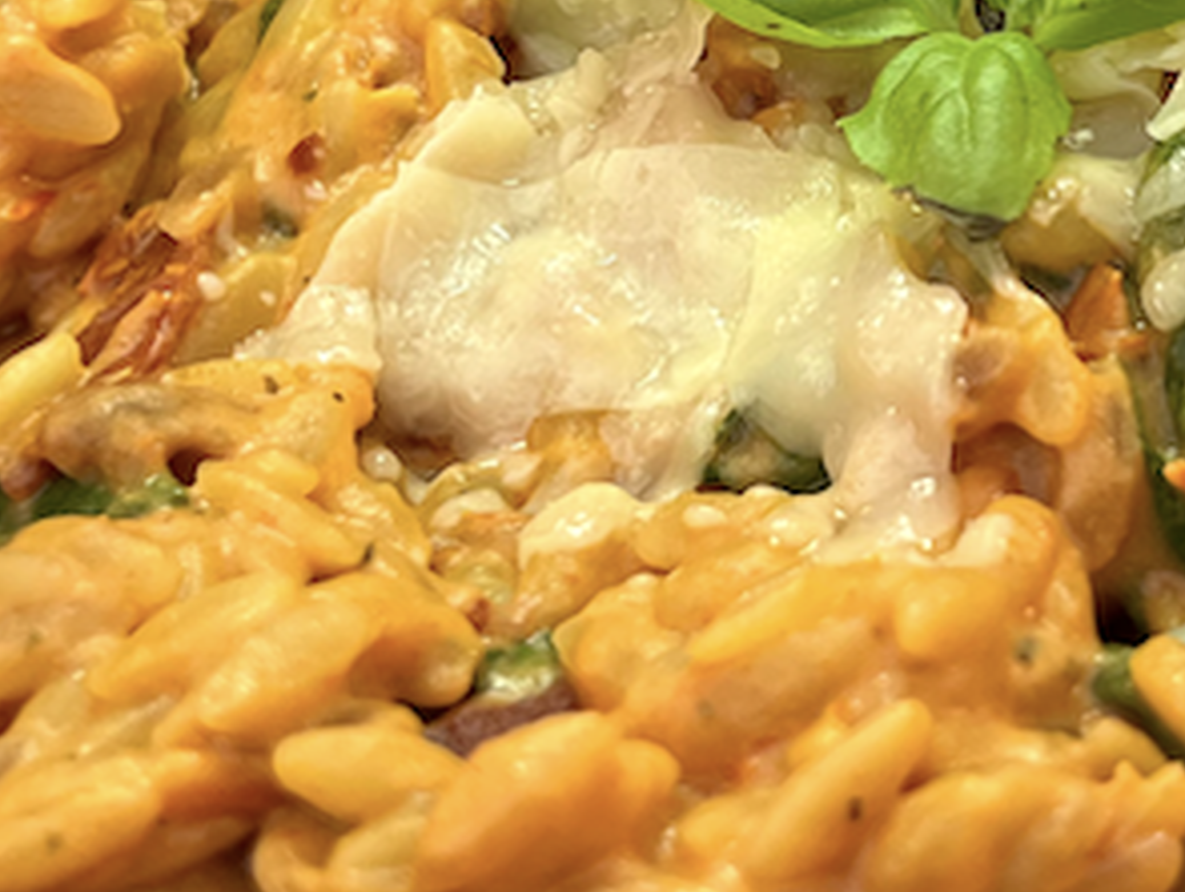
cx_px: 795
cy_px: 36
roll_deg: -1.7
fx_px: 3016
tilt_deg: -35.8
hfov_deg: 22.1
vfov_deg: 16.5
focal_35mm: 88
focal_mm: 5.7
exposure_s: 1/60
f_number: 1.5
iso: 160
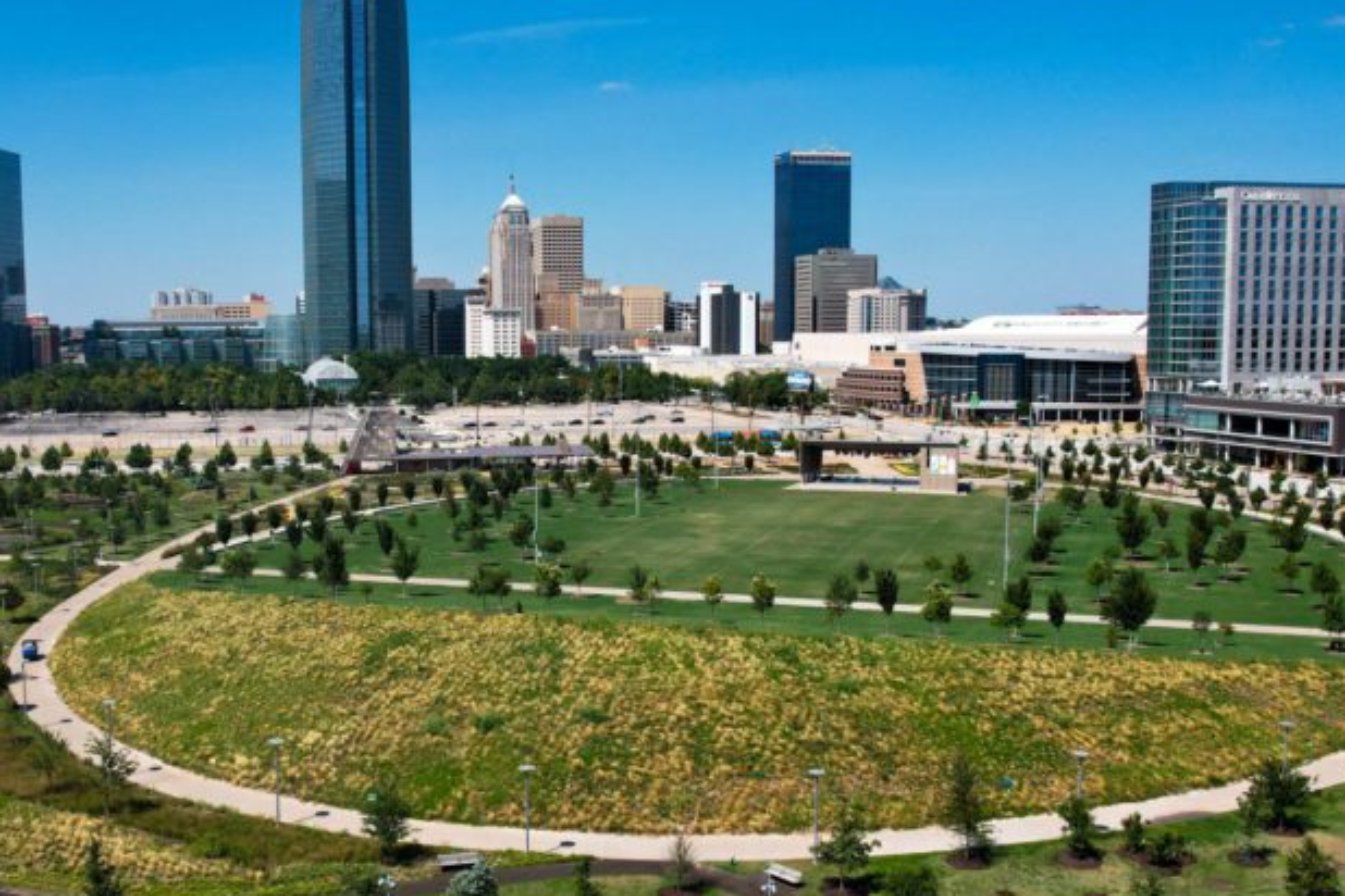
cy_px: 472
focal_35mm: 38
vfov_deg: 35.0
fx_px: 1420
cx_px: 533
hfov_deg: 50.3
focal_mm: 8.4
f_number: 2.8
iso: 110
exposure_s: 1/2000
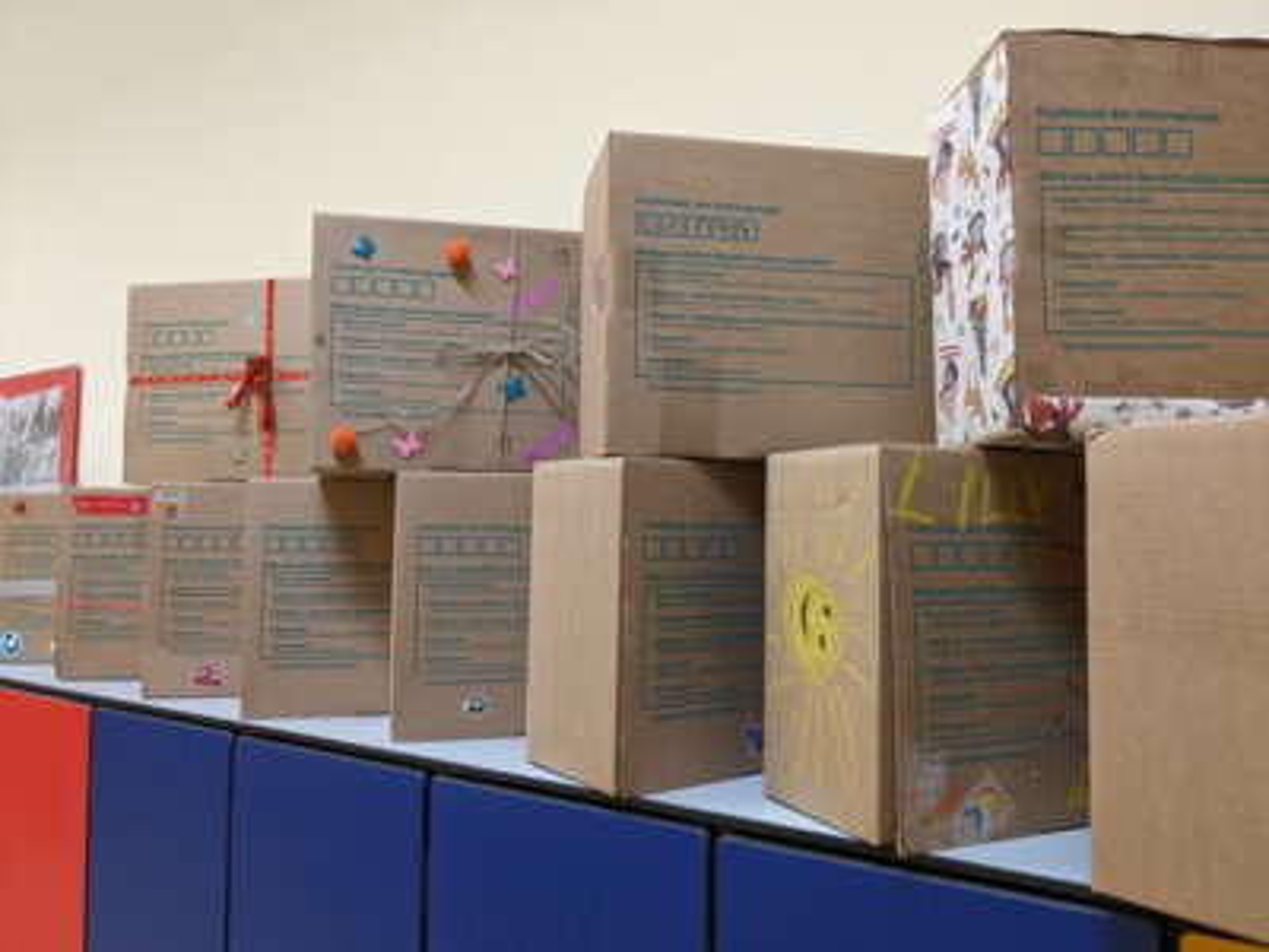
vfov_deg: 51.4
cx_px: 634
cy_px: 476
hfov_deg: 65.3
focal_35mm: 27
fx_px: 990
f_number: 1.73
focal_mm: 4.38
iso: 127
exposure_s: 1/25
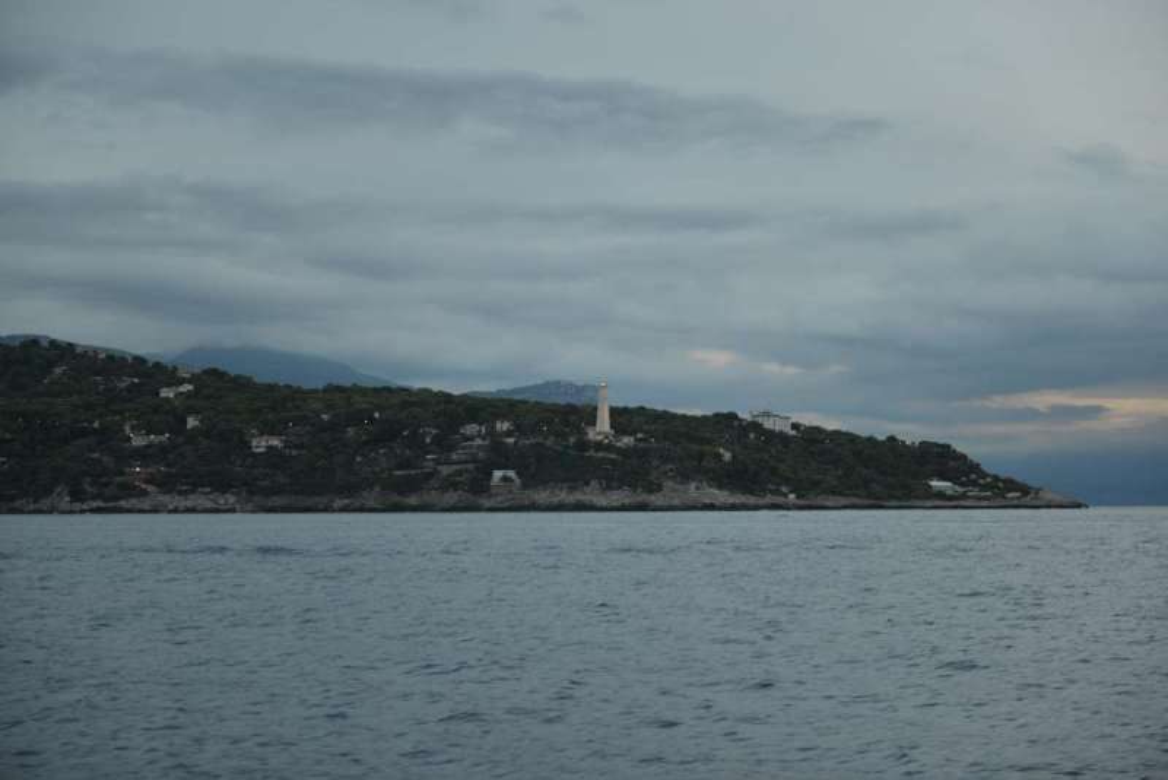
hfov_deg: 28.8
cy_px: 390
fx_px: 2272
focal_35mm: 70
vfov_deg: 19.5
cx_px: 584
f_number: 2.8
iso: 560
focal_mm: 70
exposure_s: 1/80
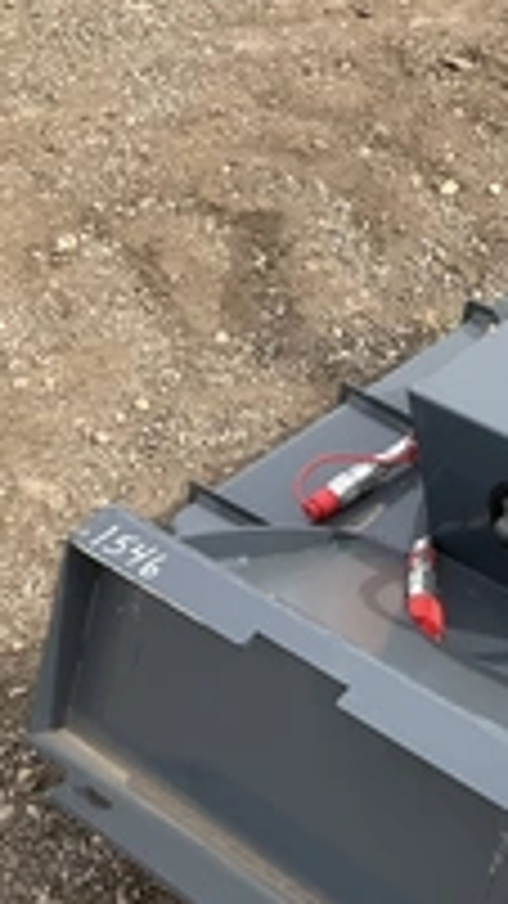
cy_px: 589
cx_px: 634
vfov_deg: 33.1
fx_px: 1509
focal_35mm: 63
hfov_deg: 18.0
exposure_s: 1/642
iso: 25
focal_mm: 3
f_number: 1.8
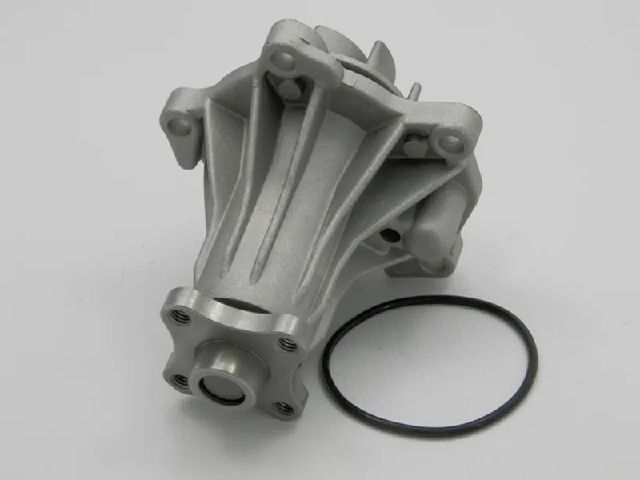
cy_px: 240
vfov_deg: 18.0
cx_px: 320
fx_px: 1516
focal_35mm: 82
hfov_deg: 23.8
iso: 160
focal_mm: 14.6
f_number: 4.2
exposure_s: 1/160
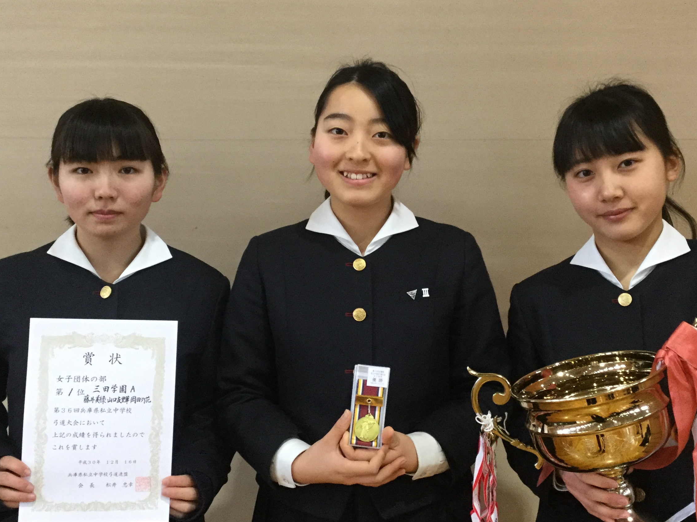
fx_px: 906
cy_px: 270
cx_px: 364
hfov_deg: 42.1
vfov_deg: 32.2
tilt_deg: -3.6
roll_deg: +0.7
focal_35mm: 45
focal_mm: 3.3
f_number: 2.4
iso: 160
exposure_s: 1/30
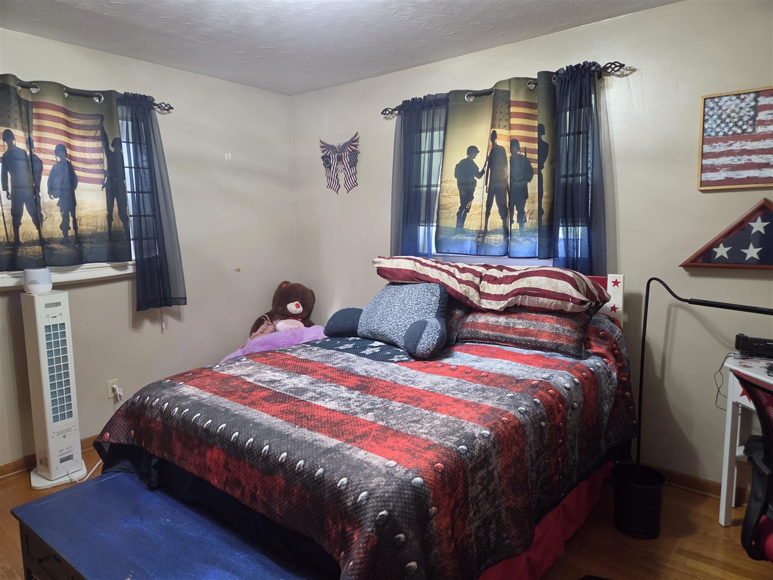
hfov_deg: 73.9
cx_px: 386
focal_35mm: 23
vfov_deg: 58.9
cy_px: 290
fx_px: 514
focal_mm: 5.4
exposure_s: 1/120
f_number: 1.8
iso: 1000
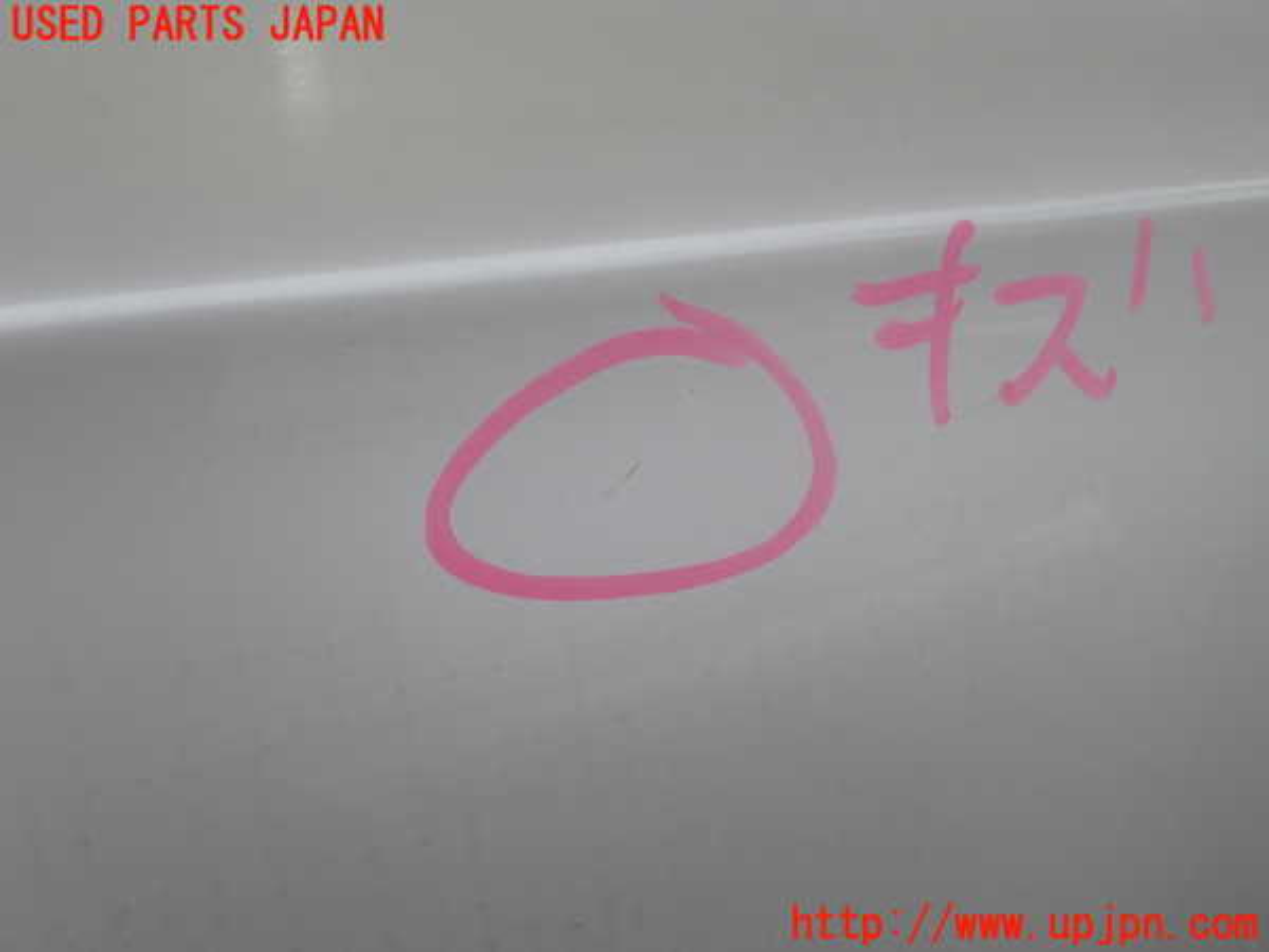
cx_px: 634
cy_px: 476
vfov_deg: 46.8
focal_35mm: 30
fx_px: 1100
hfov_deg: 60.0
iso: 100
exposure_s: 1/160
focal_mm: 5.4
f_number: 3.2
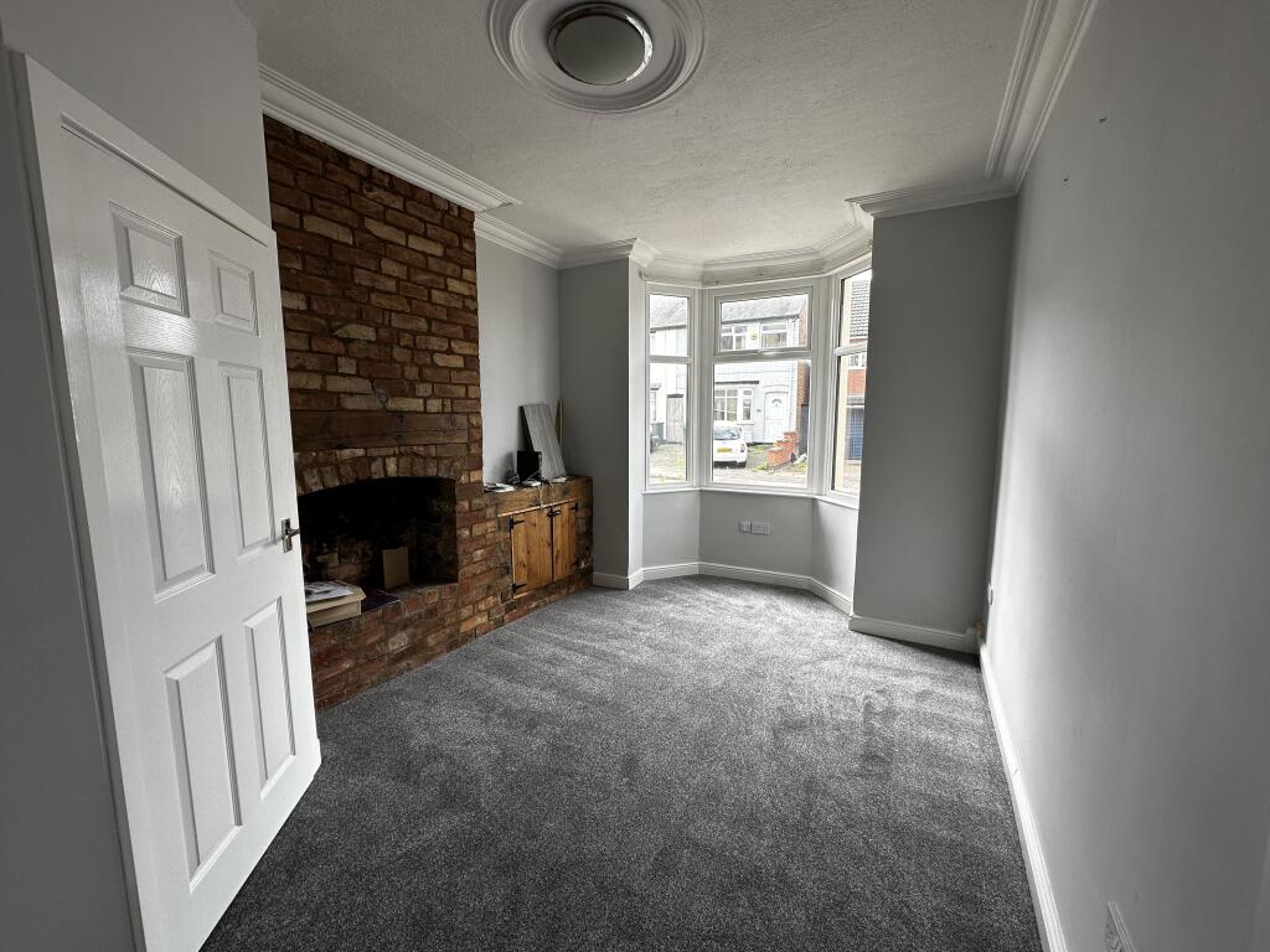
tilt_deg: -7.0
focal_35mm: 14
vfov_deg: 85.7
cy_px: 476
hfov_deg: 102.1
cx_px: 635
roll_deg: +0.0
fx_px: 514
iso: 40
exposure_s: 1/121
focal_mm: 2.22
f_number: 2.2
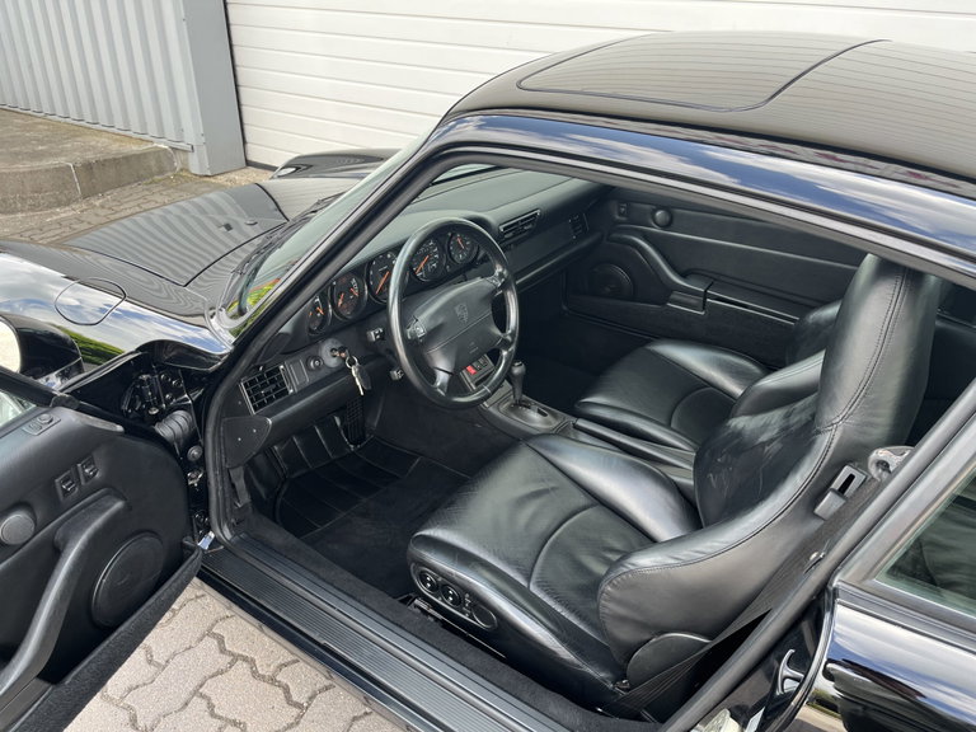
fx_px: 733
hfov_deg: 67.3
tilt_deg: -27.3
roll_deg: +0.5
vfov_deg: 53.1
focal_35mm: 26
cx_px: 488
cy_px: 366
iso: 40
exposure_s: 1/181
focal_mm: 5.1
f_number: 1.6
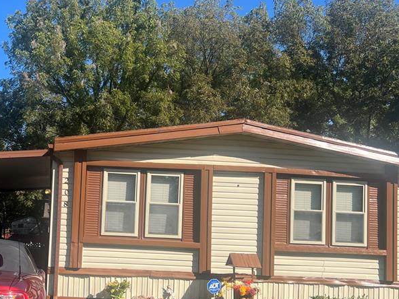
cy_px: 199
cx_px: 88
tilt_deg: +6.8
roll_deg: -1.8
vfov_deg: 31.9
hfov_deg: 40.6
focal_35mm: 45
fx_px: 519
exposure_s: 1/2762
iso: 50
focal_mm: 5.7
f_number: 1.5
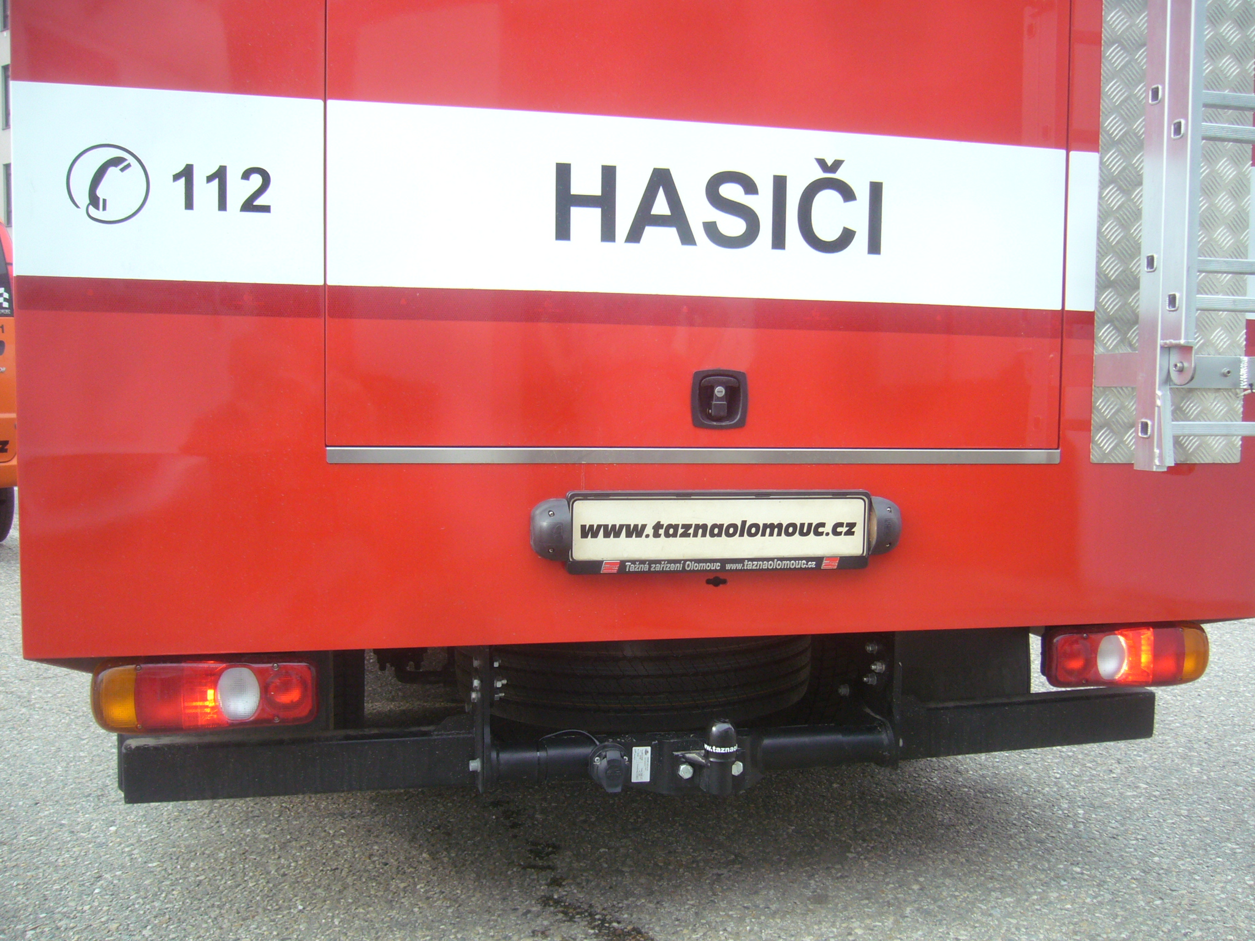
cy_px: 470
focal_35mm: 35
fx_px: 1269
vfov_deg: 40.7
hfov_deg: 52.6
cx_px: 628
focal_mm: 5.8
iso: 100
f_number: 2.8
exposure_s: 1/160
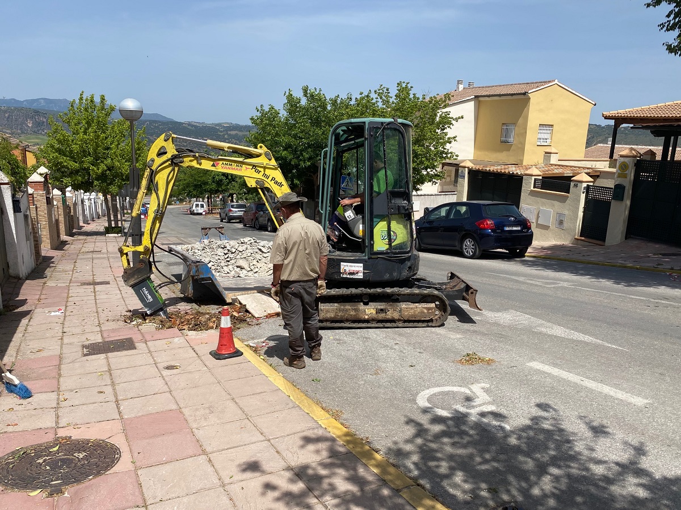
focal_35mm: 26
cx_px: 340
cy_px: 255
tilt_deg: -13.4
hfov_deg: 67.3
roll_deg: -2.4
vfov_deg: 53.1
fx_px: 511
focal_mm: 4.25
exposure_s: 1/4115
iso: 32
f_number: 1.8
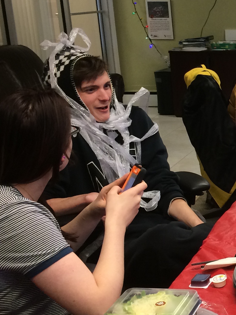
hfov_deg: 18.1
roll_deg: +1.4
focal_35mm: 73
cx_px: 347
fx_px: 664
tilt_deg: -17.3
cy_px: 184
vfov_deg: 26.6
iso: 40
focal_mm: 4.15
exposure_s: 1/30
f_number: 2.2
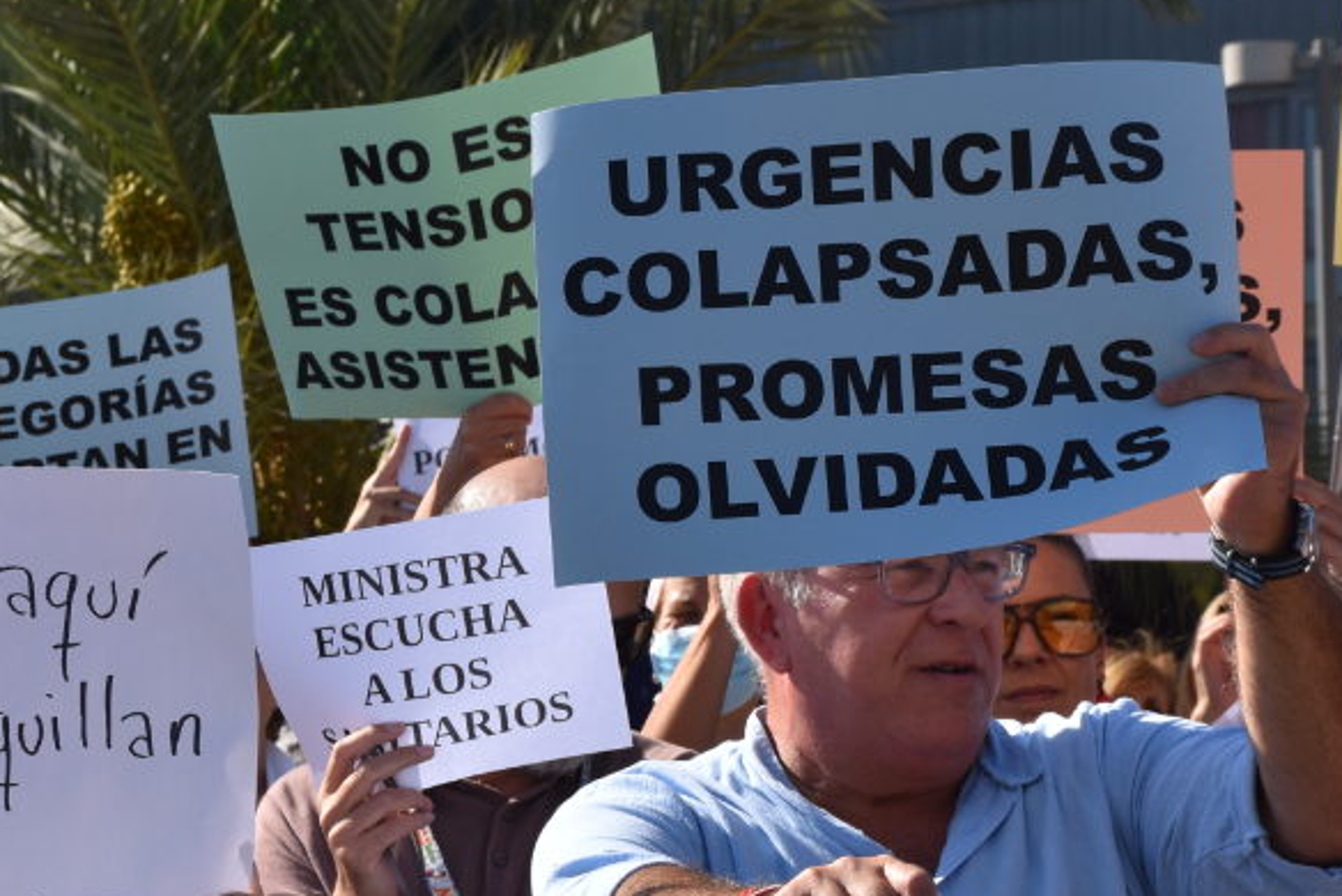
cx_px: 83
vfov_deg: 8.9
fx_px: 5743
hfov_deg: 13.2
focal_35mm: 154
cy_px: 719
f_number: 10
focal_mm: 50
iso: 200
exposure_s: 1/400
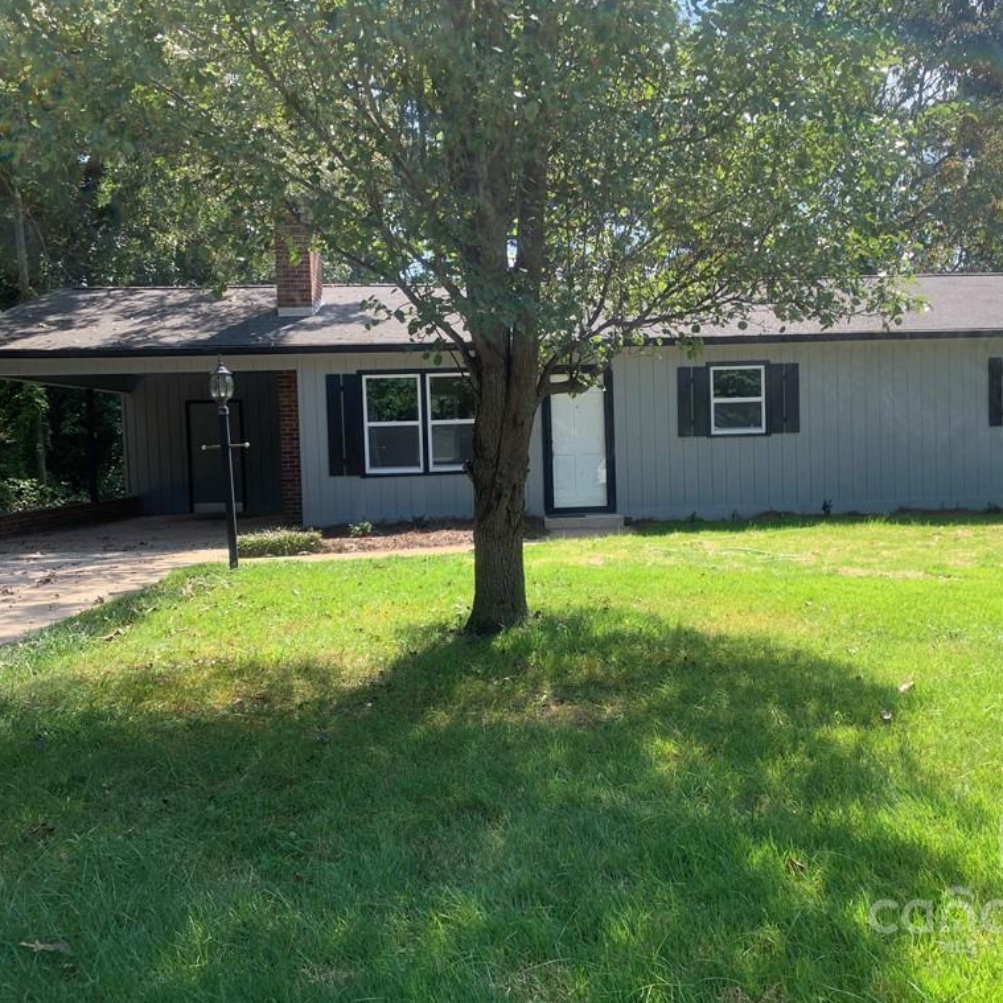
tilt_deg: -2.1
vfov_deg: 52.5
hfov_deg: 52.3
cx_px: 588
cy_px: 500
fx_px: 1016
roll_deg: +1.5
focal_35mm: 31
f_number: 1.8
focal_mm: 4.25
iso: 25
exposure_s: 1/450
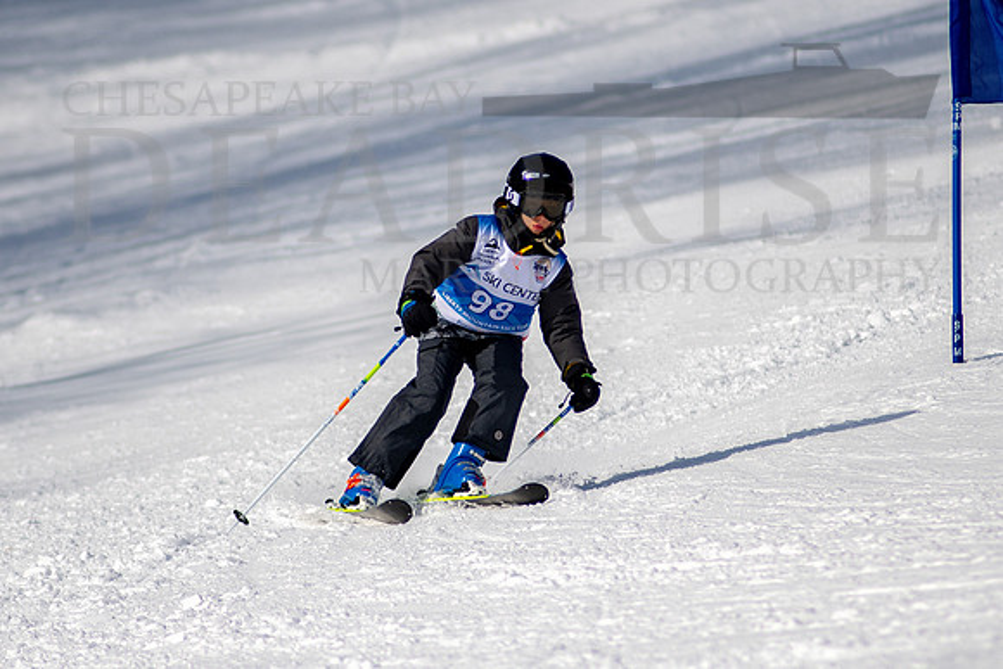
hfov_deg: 2.8
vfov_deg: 1.9
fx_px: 20482
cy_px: 326
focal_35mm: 735
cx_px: 497
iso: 100
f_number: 2.8
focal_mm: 300
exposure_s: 1/6400
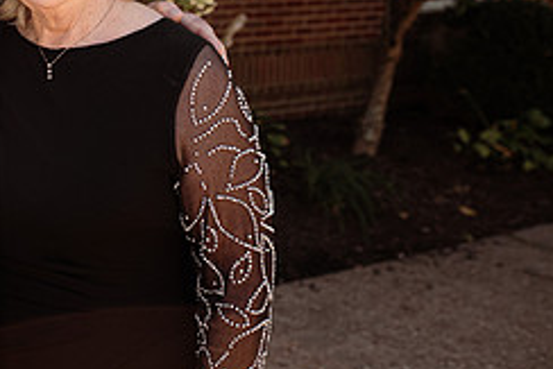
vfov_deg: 22.7
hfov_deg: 31.6
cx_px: -32
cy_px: -12
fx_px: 876
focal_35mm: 57
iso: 160
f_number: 2.8
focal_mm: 24
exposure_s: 1/640
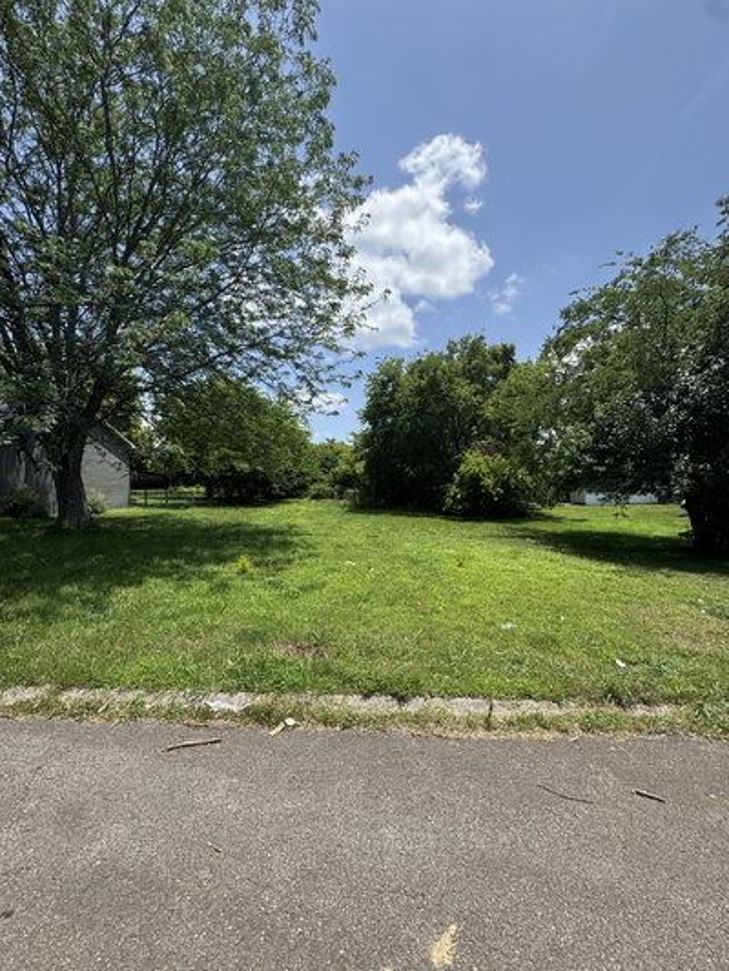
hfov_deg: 85.7
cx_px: 364
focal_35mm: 14
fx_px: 393
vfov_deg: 102.1
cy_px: 486
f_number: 2.2
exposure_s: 1/1748
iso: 50
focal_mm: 2.22
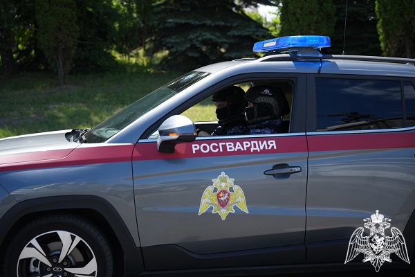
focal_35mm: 64
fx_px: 735
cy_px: 138
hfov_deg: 31.5
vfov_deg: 21.3
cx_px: 208
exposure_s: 1/1250
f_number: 2.8
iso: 200
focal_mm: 63.8
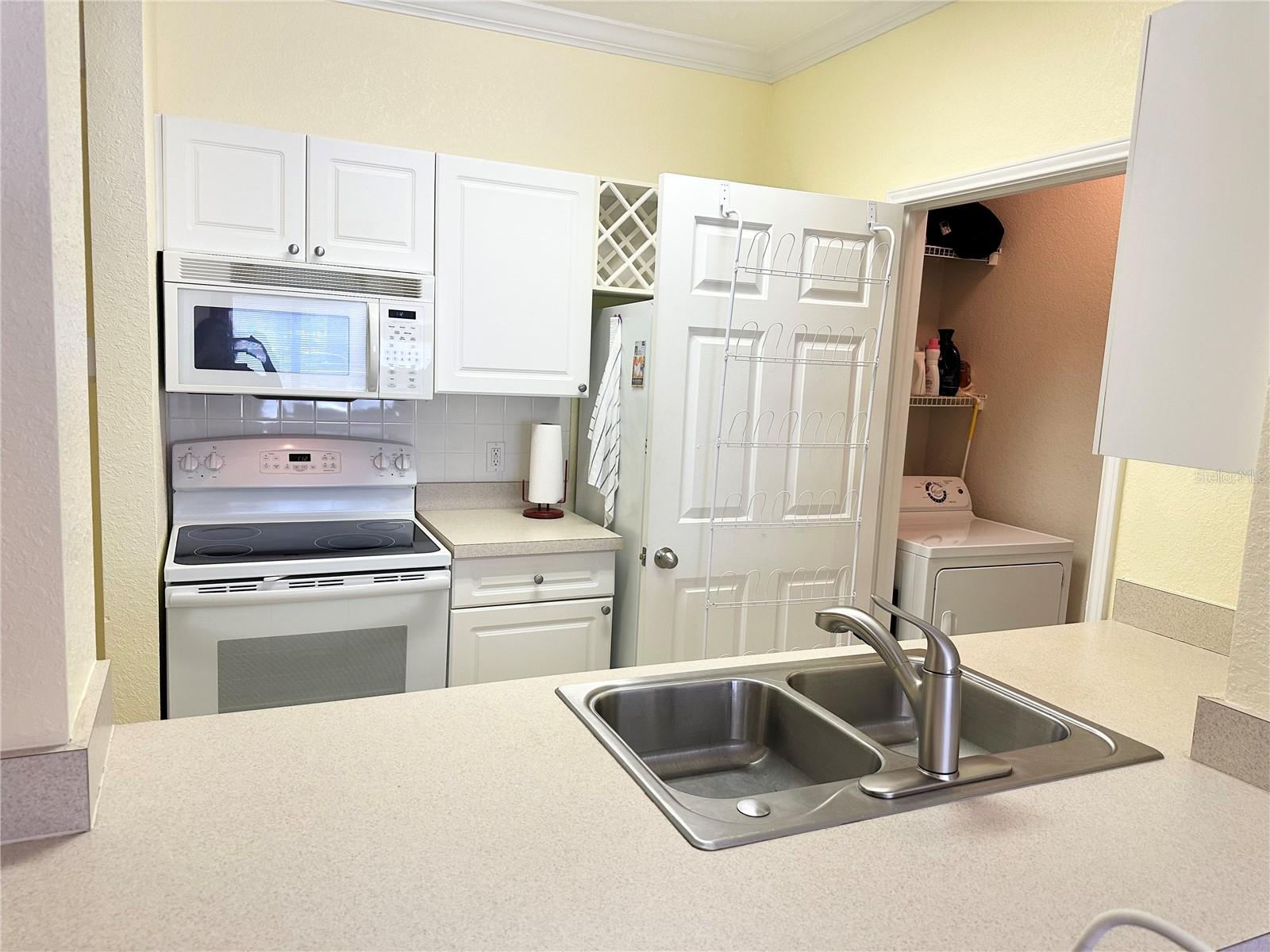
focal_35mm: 24
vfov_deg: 56.8
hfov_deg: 71.6
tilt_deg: -6.9
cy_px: 476
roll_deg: -2.7
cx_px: 635
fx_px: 881
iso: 160
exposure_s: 1/120
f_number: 1.78
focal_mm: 6.86
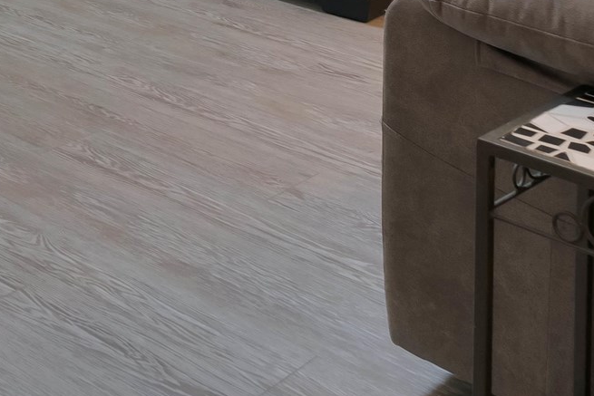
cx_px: -209
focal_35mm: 75
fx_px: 1238
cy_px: -375
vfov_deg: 15.1
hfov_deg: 23.4
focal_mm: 16
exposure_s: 1/200
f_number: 8
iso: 800
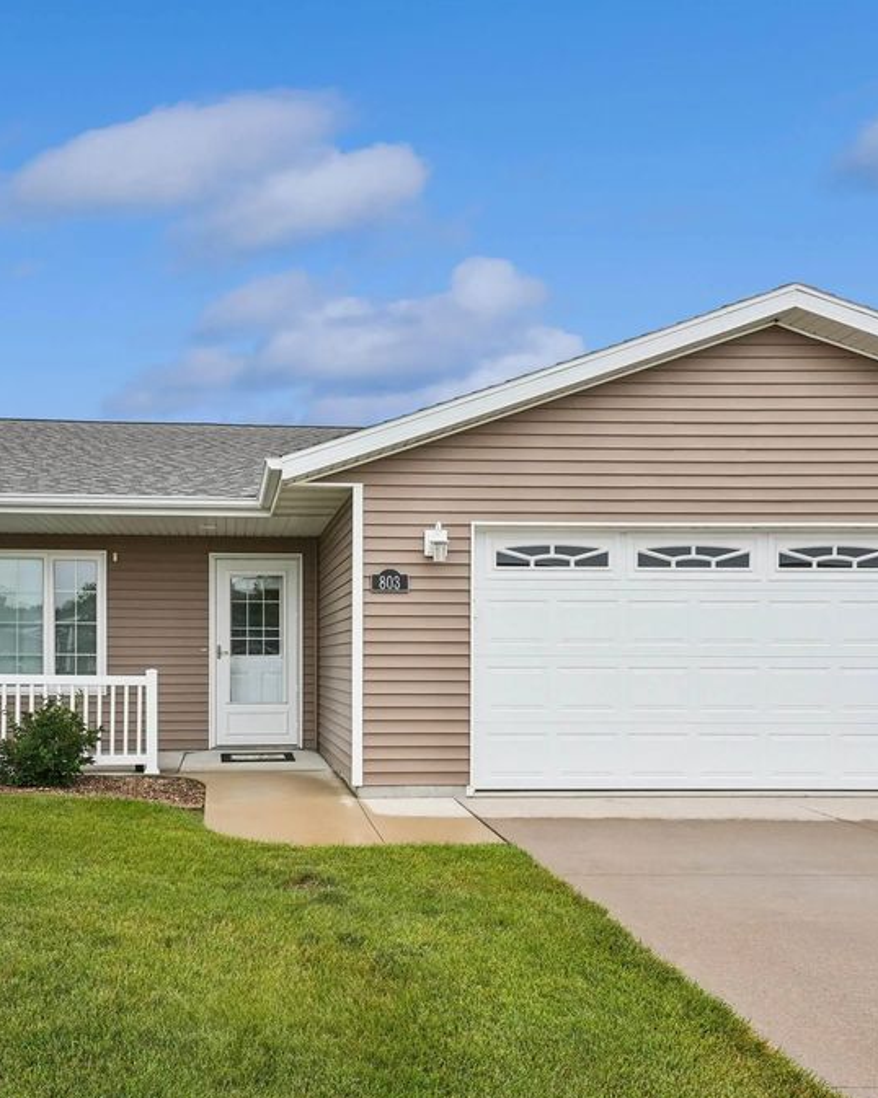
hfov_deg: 47.6
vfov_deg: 58.8
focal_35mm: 30
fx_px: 975
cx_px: 596
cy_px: 555
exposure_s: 1/200
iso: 400
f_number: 9
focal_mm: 21
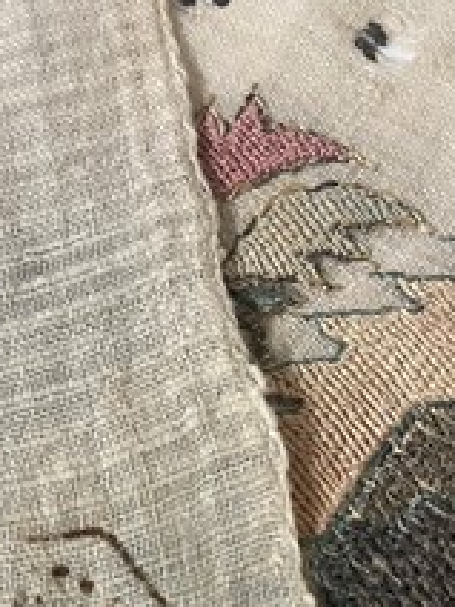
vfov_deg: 36.0
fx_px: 859
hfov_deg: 29.2
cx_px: 112
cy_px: 570
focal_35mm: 49
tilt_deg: -72.8
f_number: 1.6
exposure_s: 1/50
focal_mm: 5.1
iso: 160
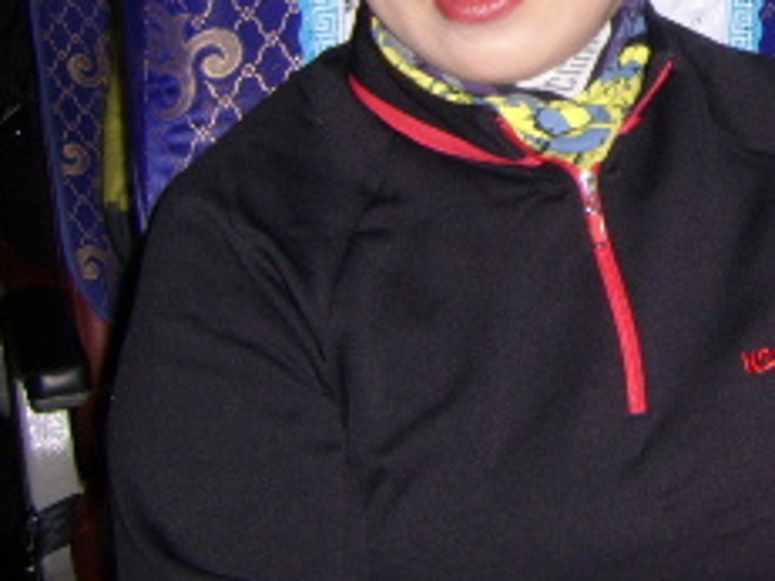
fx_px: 2171
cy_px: -17
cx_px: 842
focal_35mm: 97
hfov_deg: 19.4
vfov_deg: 14.9
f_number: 2.8
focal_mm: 5.95
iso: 142
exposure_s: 1/30
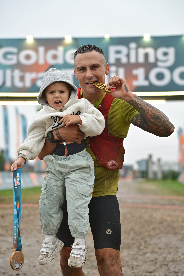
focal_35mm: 59
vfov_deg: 33.9
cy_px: 138
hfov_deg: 23.0
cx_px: 92
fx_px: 452
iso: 800
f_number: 2.4
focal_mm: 59
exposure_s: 1/1250
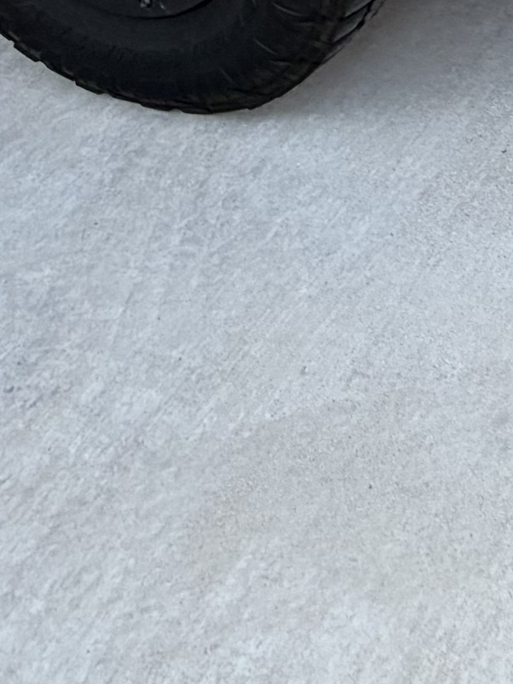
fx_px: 1344
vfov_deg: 20.8
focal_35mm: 68
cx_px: 850
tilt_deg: -20.7
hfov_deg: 18.2
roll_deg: -3.6
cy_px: -510
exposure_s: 1/187
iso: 50
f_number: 2.2
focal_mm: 2.22
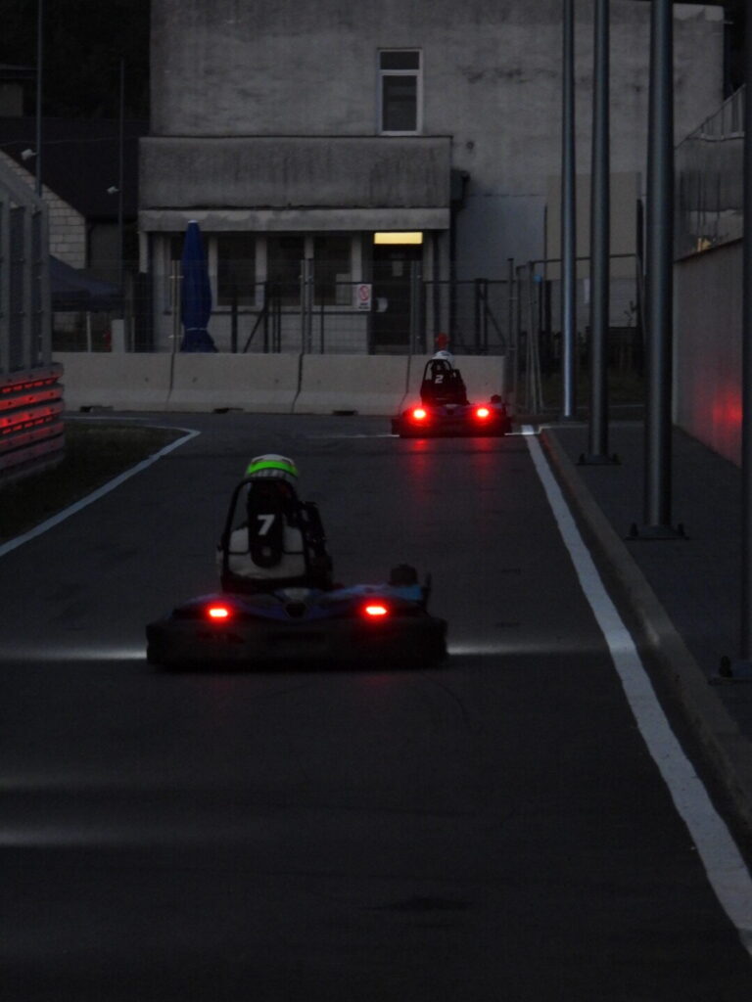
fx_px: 9269
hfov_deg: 4.6
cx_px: 376
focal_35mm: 320
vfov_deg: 6.2
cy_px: 501
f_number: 4.5
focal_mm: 57.5
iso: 800
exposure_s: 1/20
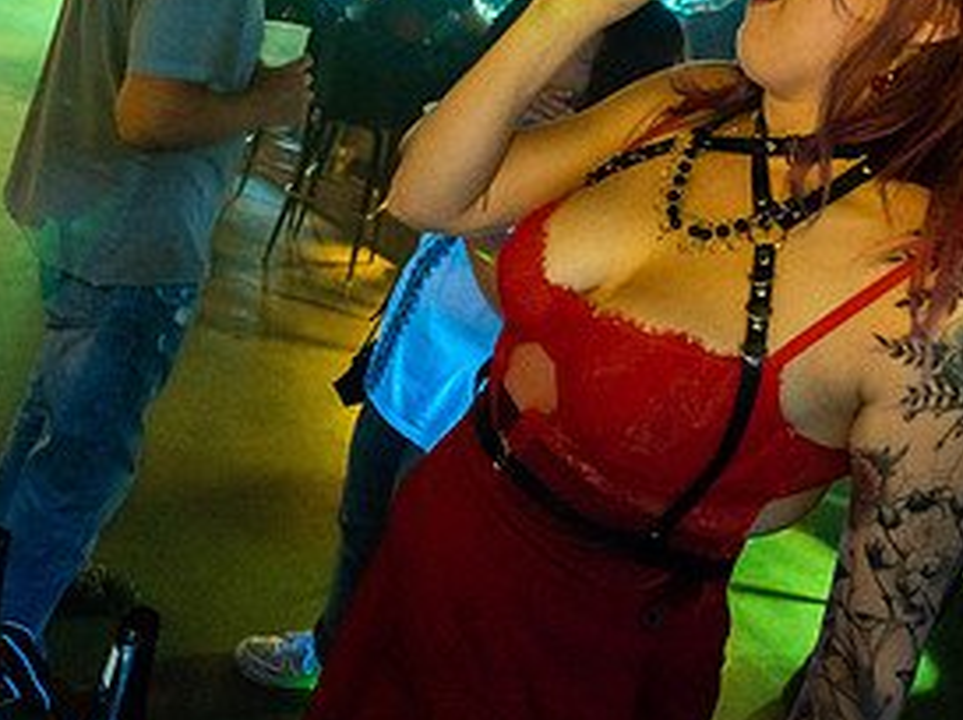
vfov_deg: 37.1
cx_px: 496
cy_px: 27
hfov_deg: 52.7
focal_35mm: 35
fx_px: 972
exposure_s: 1/80
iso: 3200
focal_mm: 14
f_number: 2.8
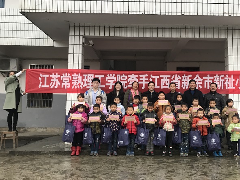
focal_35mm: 38
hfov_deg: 48.3
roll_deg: -0.6
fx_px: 264
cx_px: 156
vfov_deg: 37.7
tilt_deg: +3.9
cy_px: 87
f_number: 1.8
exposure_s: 1/100
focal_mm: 3.99
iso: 25
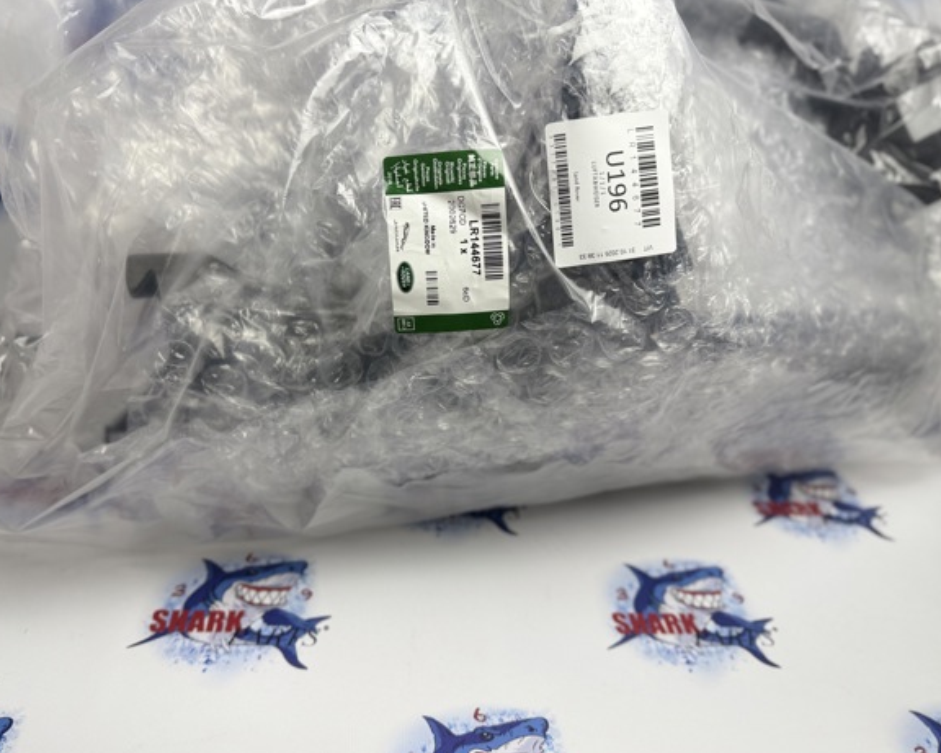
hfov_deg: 65.9
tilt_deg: -32.0
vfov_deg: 54.9
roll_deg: -5.2
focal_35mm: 26
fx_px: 724
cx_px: 423
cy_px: 385
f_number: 1.78
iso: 64
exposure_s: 1/232
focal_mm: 6.76
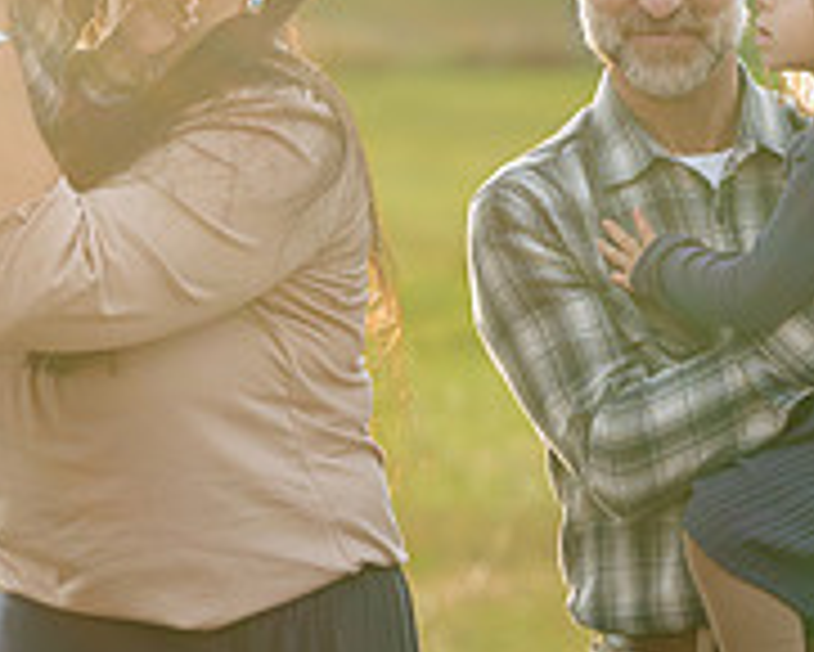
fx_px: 10654
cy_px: -83
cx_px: 67
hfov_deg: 4.4
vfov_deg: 3.5
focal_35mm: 442
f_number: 5.6
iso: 640
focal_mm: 147
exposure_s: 1/200
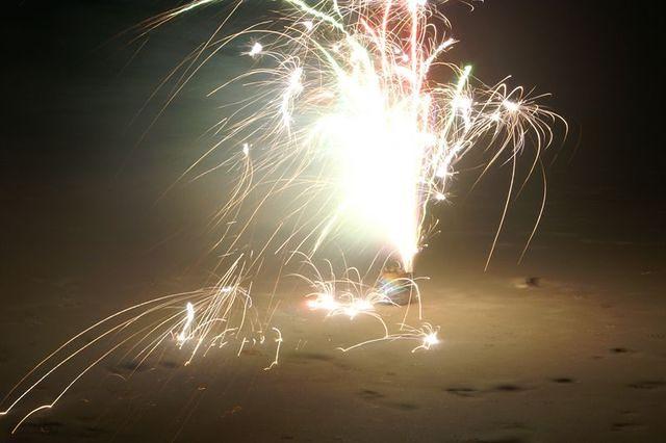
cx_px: 333
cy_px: 222
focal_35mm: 105
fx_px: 1941
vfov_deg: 13.0
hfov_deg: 19.5
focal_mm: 70
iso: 400
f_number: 25
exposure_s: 1/1.25
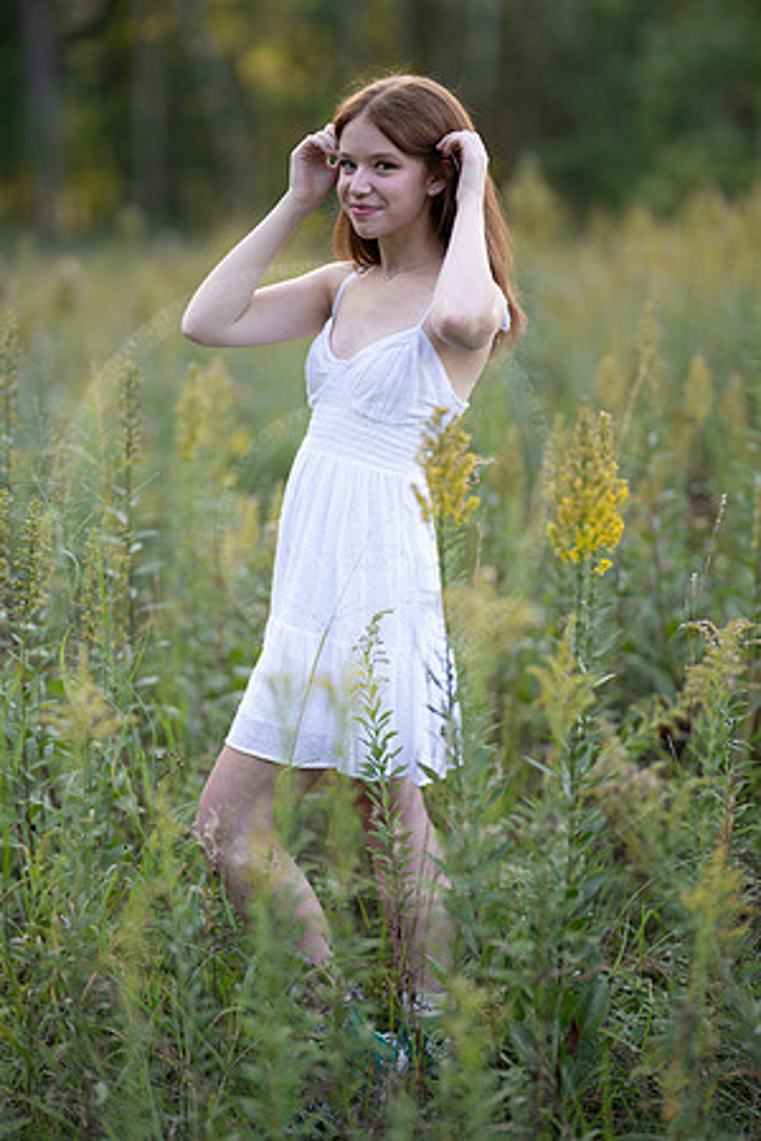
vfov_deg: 23.9
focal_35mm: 85
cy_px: 570
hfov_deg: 16.1
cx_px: 380
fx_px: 2695
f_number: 1.2
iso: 160
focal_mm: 85
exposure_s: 1/800
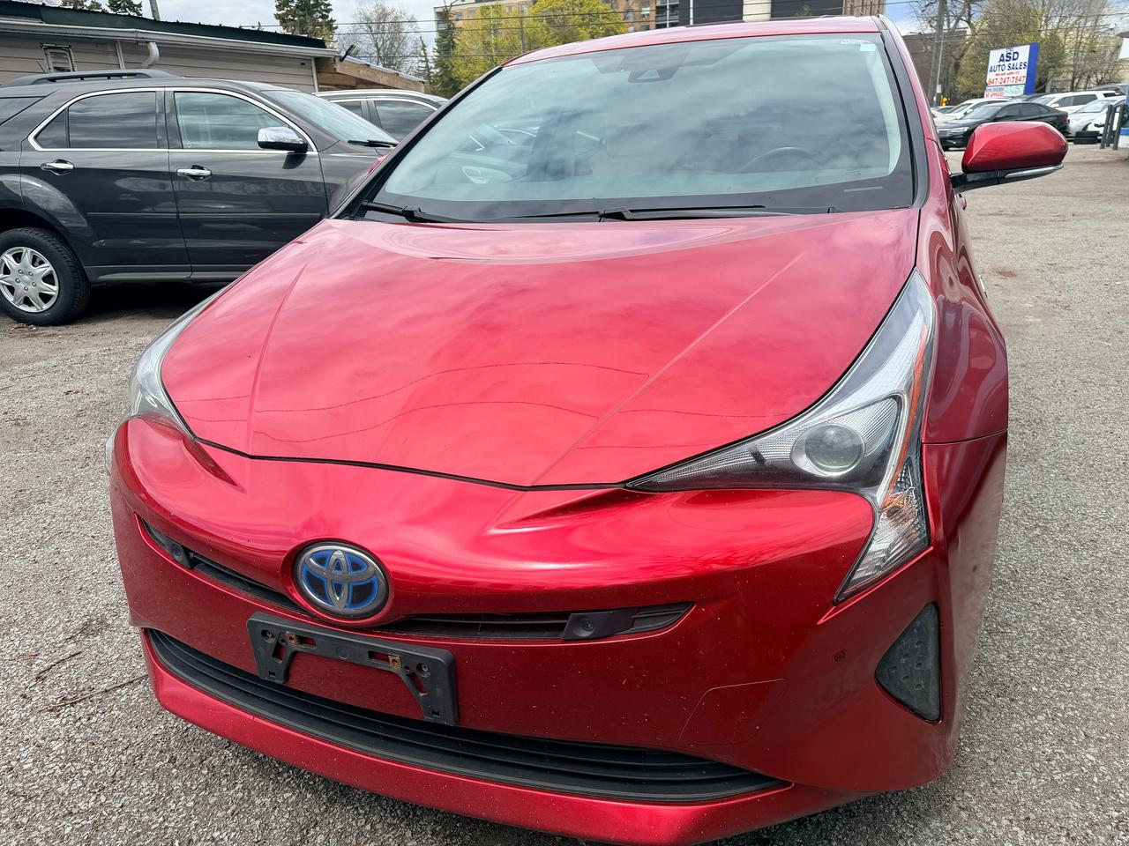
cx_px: 564
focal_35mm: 24
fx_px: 783
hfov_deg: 71.6
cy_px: 423
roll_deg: +2.4
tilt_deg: -20.3
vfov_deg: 56.8
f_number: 1.78
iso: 80
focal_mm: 6.76
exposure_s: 1/2703
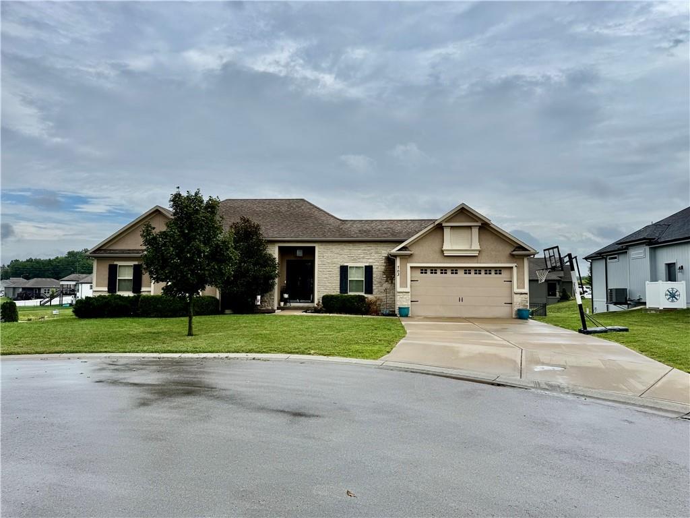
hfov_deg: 71.6
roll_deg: -0.4
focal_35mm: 24
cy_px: 259
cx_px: 345
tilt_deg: +4.1
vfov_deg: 56.8
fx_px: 478
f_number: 1.78
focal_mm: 6.76
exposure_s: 1/7353
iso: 80
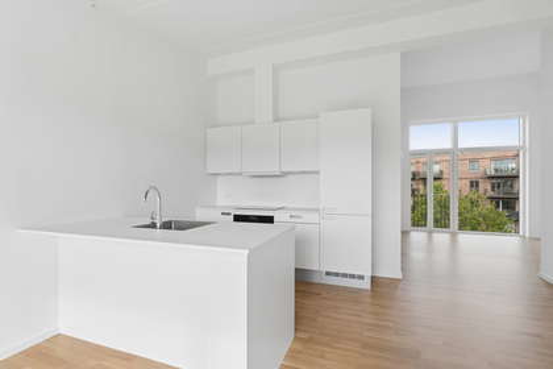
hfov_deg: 90.0
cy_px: 184
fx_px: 276
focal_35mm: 18
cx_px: 276
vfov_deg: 67.4
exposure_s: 1/100
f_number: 8
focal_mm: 12
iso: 200
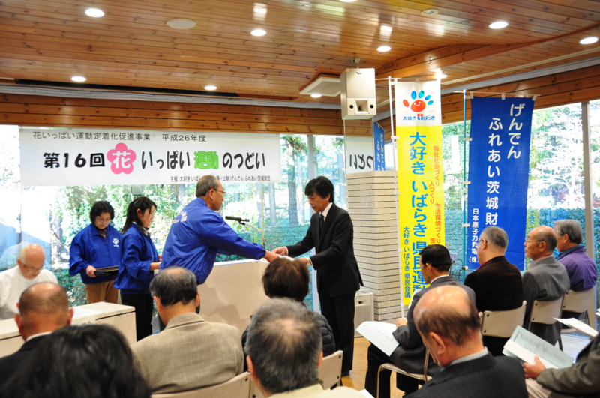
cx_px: 300
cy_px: 199
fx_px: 499
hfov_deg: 62.0
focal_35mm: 30
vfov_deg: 43.5
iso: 640
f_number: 3.5
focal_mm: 20
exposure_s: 1/50
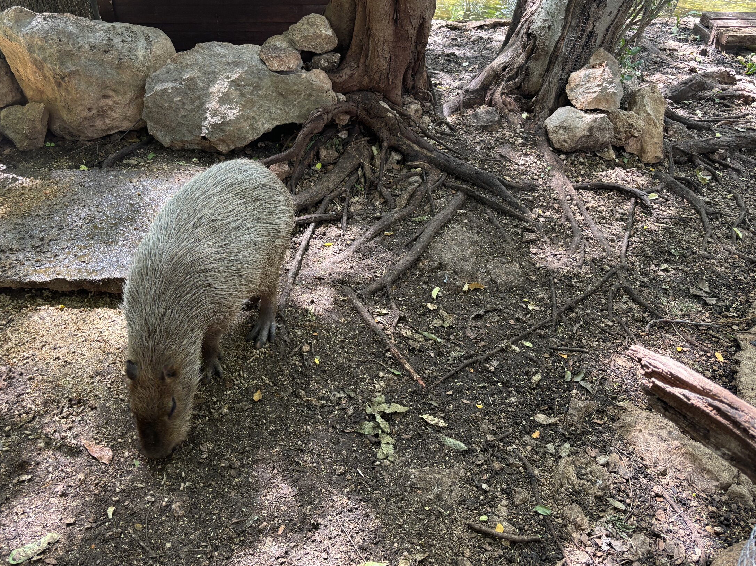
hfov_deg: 58.3
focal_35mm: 31
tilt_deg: -32.6
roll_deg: -1.8
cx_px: 346
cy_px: 240
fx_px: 677
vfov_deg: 45.3
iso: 125
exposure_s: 1/121
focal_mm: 5.96
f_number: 1.6
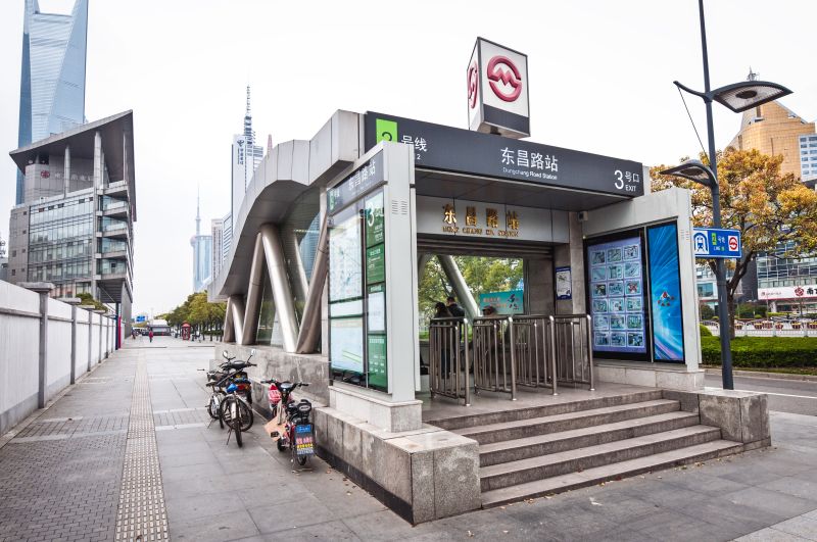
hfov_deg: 81.3
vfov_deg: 59.3
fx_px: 476
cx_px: 408
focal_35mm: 21
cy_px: 271
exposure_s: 1/125
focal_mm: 14
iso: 320
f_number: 6.3
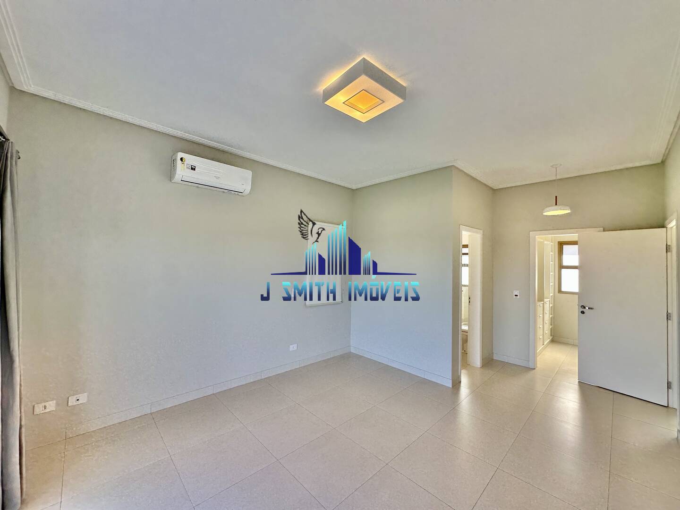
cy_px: 255
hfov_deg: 102.1
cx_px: 340
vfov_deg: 85.7
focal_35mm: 14
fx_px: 275
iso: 40
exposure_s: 1/124
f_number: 2.2
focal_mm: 2.22
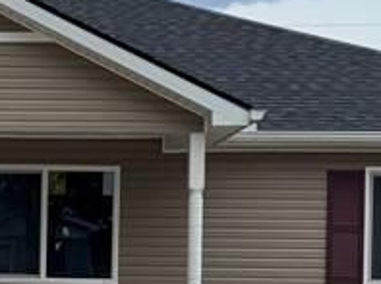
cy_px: 282
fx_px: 1373
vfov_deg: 11.7
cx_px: -99
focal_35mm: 125
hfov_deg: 15.1
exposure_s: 1/4049
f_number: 1.78
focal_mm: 6.76
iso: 80
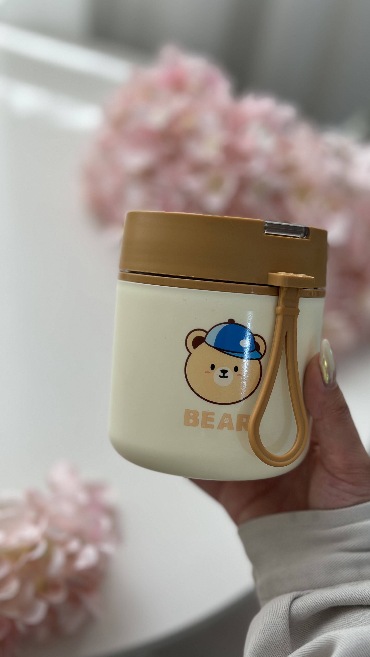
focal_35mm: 53
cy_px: 327
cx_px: 247
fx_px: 924
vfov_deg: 39.2
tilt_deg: -50.2
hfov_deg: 22.5
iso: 64
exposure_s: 1/145
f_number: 1.78
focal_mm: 6.86
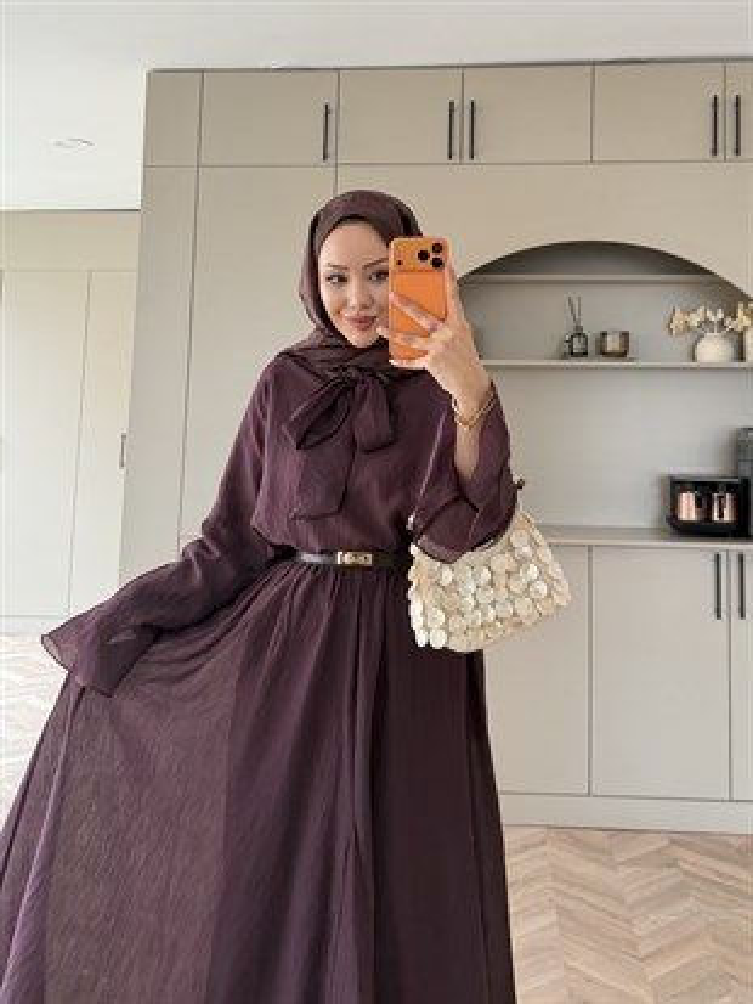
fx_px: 696
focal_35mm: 24
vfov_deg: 71.6
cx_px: 376
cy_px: 502
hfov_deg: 56.8
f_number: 1.78
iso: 160
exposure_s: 1/121
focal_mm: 6.76
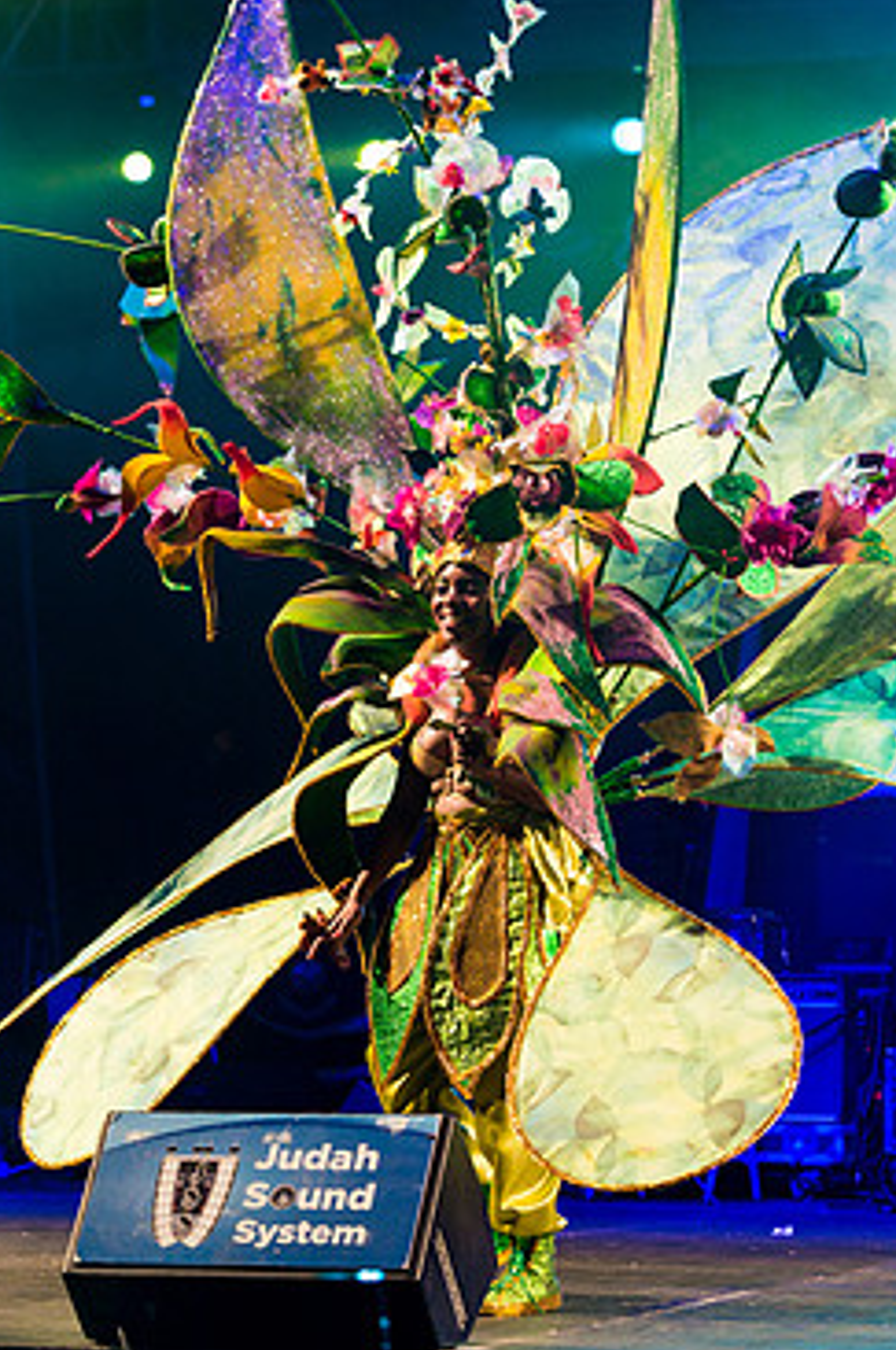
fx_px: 4605
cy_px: 734
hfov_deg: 11.1
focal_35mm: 123
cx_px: 352
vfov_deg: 16.7
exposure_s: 1/320
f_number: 5.6
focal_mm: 100
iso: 2500
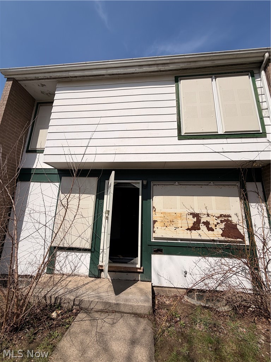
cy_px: 181
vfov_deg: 102.1
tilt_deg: +16.8
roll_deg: -2.2
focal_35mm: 14
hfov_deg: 85.7
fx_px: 146
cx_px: 136
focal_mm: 2.22
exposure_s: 1/1795
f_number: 2.2
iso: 20
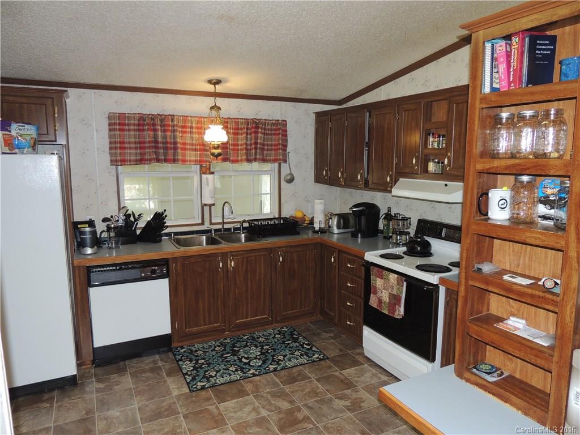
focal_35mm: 24
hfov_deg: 71.6
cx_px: 290
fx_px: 402
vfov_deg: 56.8
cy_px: 218
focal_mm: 4.3
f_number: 3
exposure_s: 1/30
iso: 200
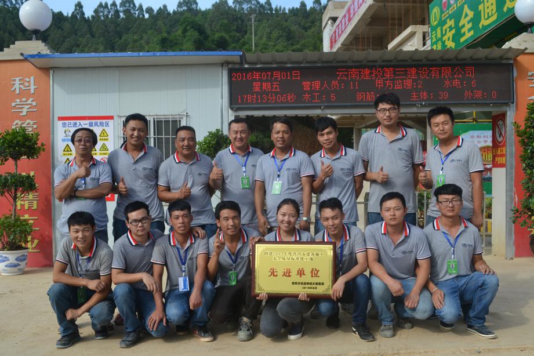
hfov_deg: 53.1
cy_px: 178
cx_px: 267
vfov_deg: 36.9
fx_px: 534
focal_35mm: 36
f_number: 6.3
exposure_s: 1/160
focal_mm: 24
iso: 100
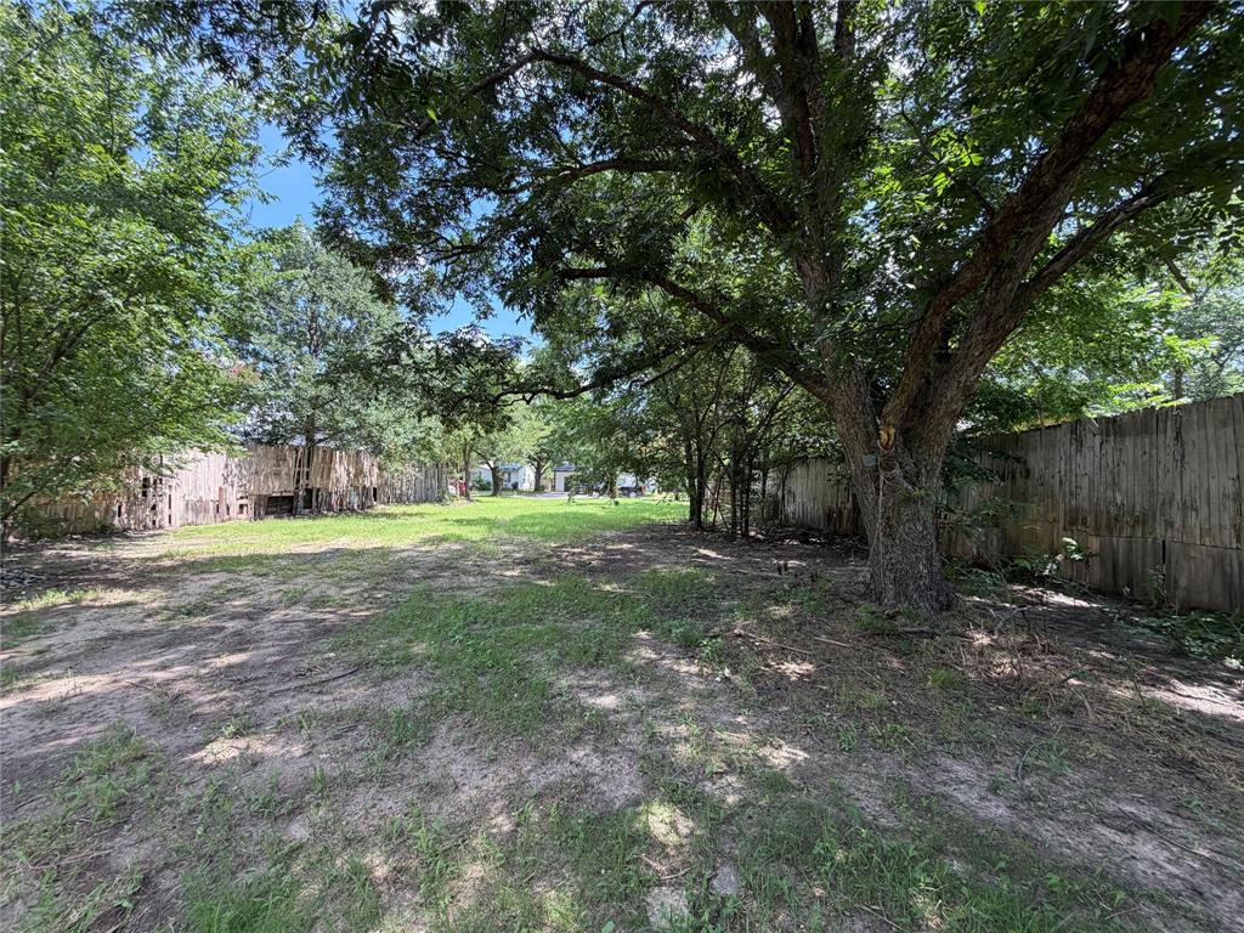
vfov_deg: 85.7
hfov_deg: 102.1
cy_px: 466
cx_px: 622
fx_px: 503
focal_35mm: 14
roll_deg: +0.0
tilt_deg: +2.7
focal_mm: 2.22
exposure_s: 1/201
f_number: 2.2
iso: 50
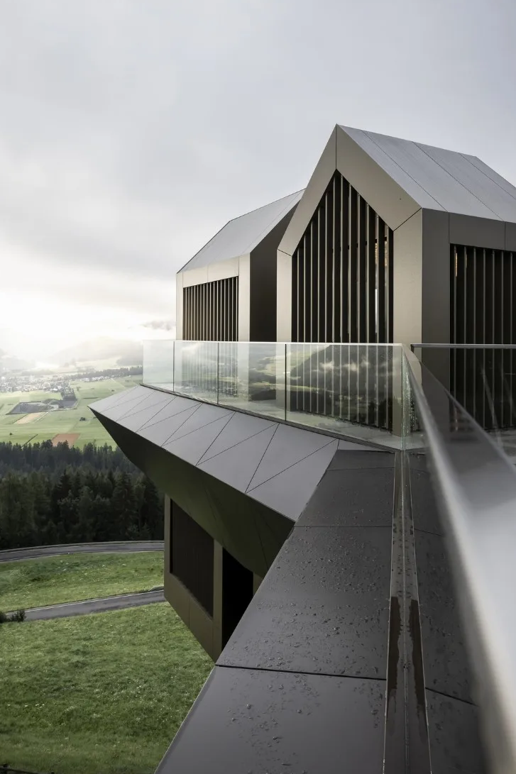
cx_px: 242
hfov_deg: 55.6
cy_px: 287
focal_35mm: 23
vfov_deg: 75.3
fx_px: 489
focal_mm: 15.5
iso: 250
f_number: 7.1
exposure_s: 1/125
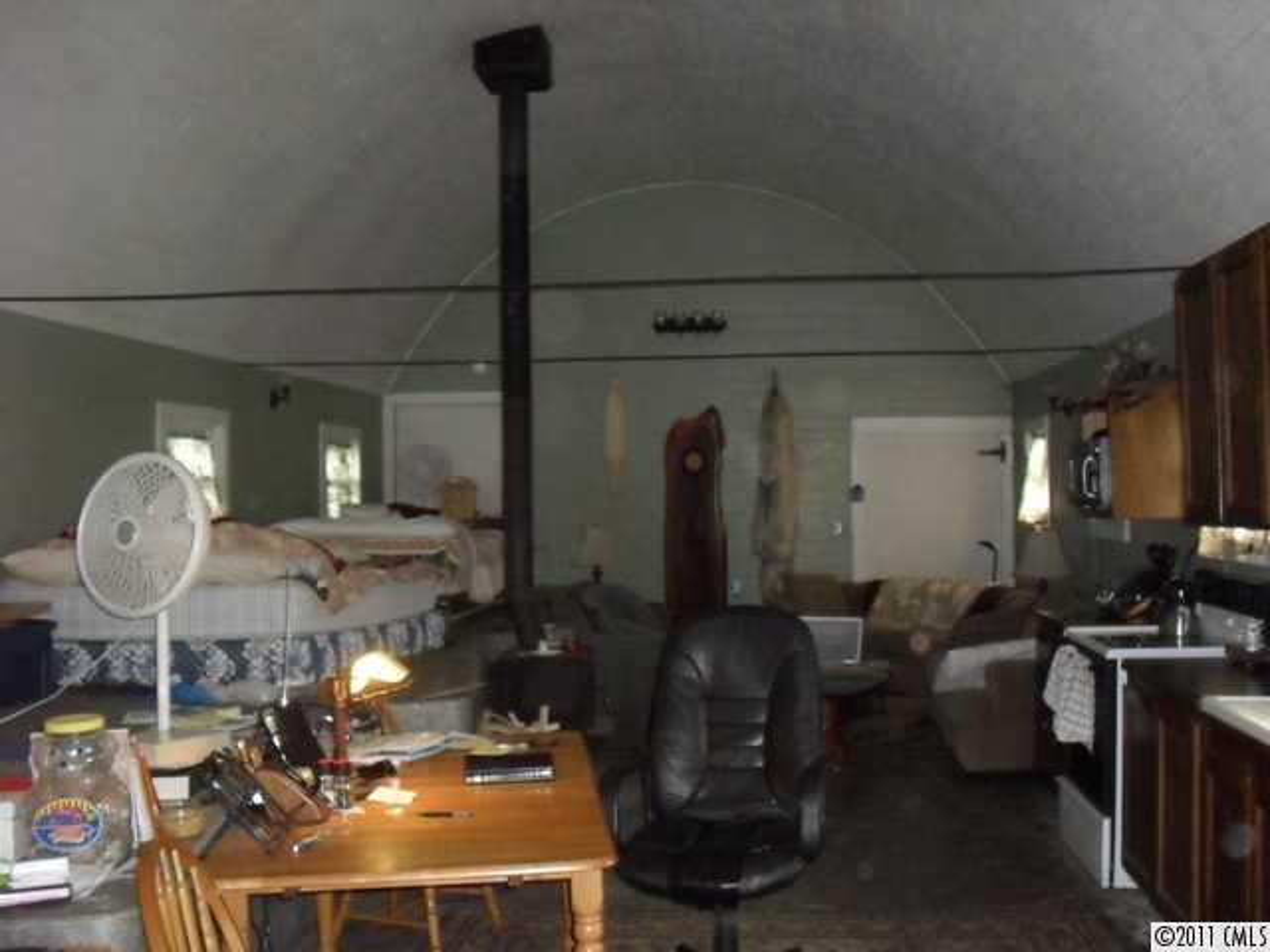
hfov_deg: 52.6
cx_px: 635
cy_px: 476
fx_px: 1284
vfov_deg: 40.7
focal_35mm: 35
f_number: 3.2
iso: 400
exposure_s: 1/45
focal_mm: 6.3
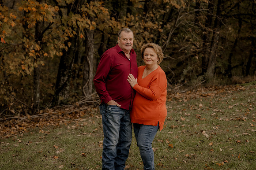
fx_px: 746
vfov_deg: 13.0
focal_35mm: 105
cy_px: 85
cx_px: 128
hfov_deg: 19.5
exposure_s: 1/160
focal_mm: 70
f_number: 2.8
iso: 250
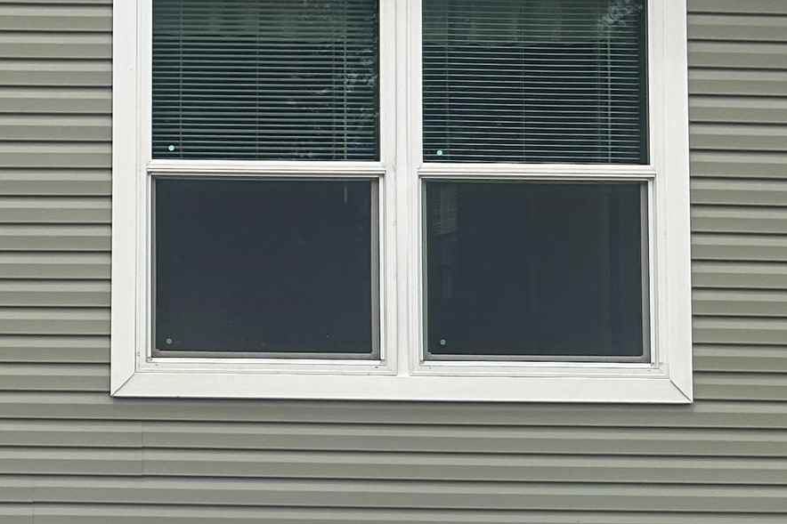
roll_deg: -0.2
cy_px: 284
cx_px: -115
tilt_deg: +3.1
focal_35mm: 94
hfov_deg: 20.5
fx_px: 2054
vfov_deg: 14.5
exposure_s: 1/4444
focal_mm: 5.7
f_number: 1.5
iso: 50
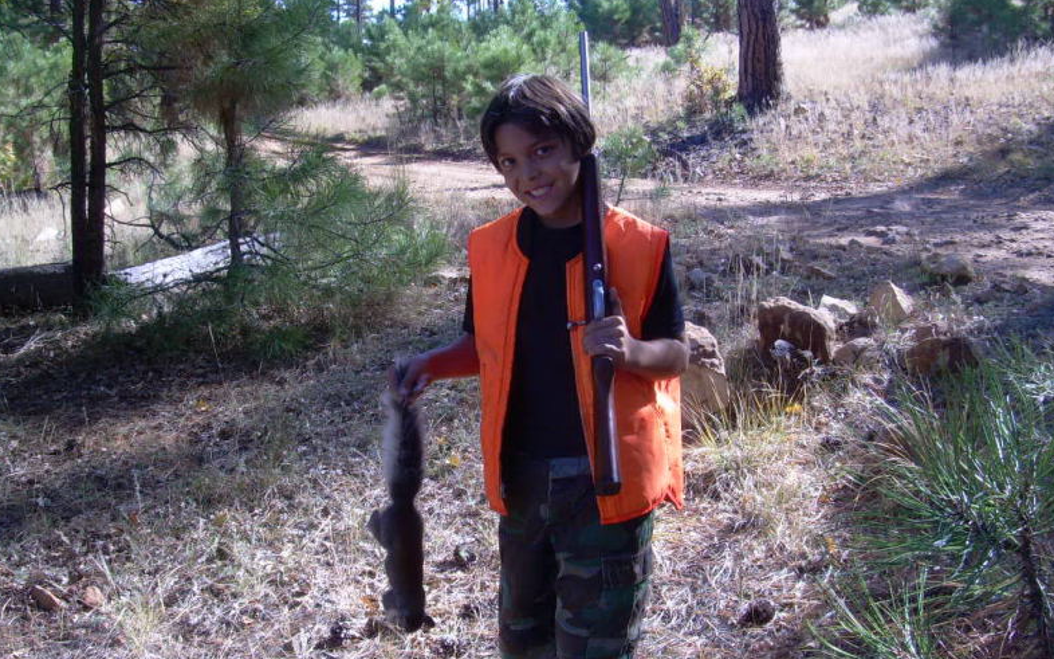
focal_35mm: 41
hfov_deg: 48.2
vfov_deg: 31.2
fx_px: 1178
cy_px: 321
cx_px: 523
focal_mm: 6.3
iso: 50
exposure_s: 1/125
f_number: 4.6
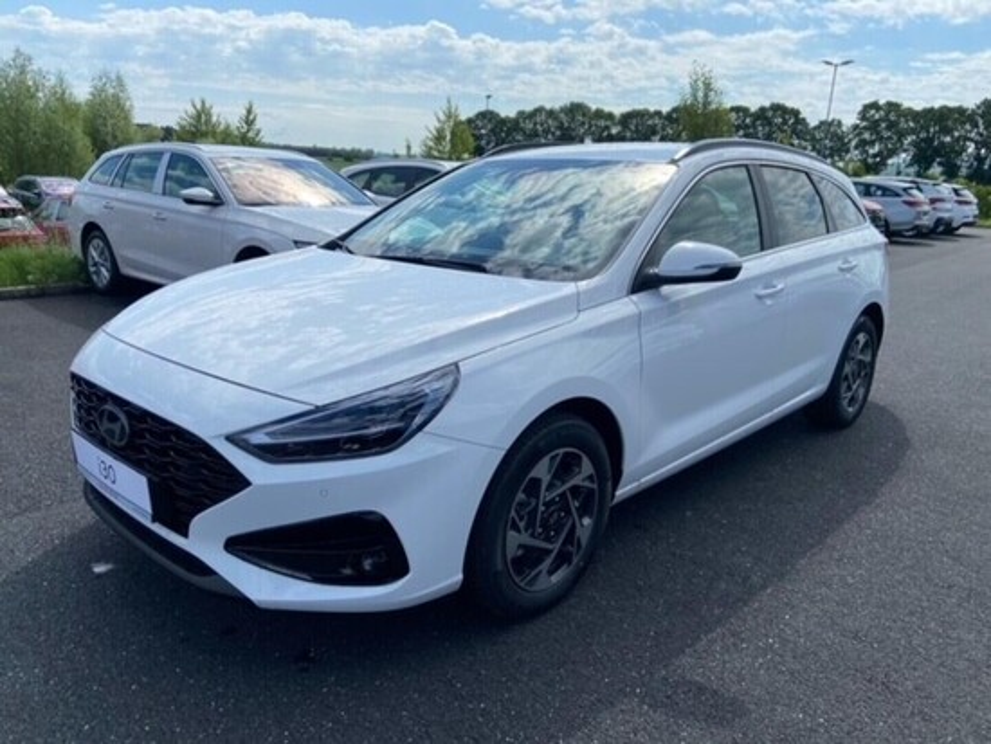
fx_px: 745
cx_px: 496
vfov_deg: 53.1
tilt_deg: -14.8
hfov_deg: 67.3
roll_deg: -3.4
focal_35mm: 26
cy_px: 372
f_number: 1.8
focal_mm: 4.25
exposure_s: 1/4115
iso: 32
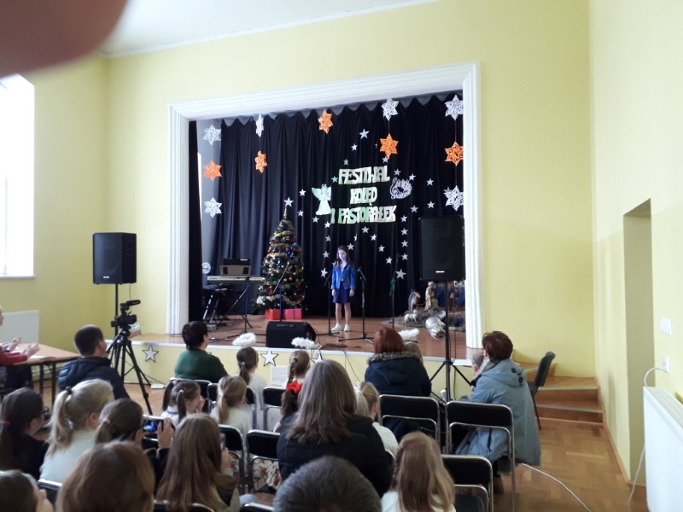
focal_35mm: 27
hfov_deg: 65.3
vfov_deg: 51.4
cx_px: 342
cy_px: 256
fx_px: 533
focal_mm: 3.6
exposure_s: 1/50
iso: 125
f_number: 1.9
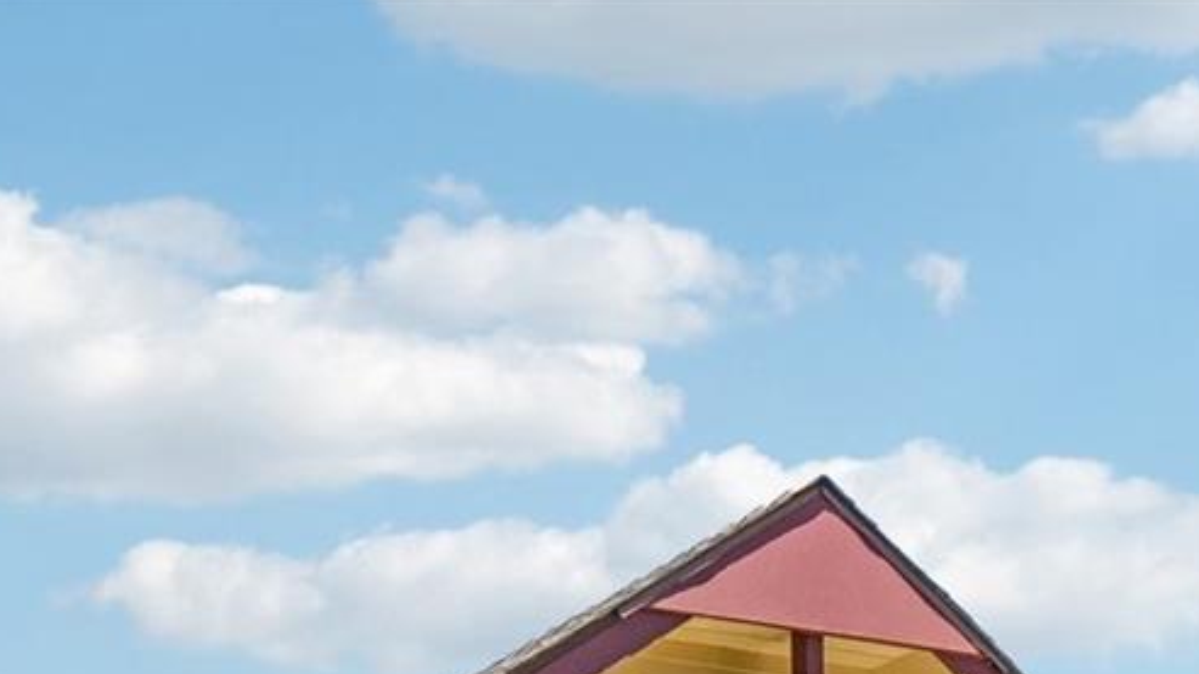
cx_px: 27
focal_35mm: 51
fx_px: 1621
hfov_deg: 36.8
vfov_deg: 17.7
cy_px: 1285
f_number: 8
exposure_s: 1/500
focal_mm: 10
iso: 400
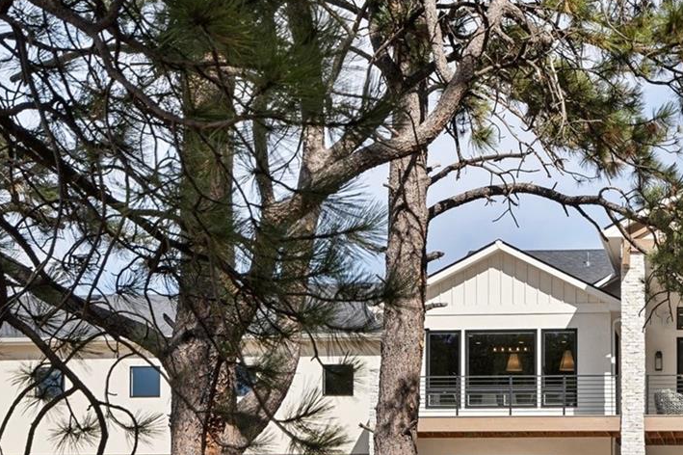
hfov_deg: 25.0
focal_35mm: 79
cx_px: 595
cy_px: 315
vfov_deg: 17.2
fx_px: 1498
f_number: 5.6
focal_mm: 35
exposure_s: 1/200
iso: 100
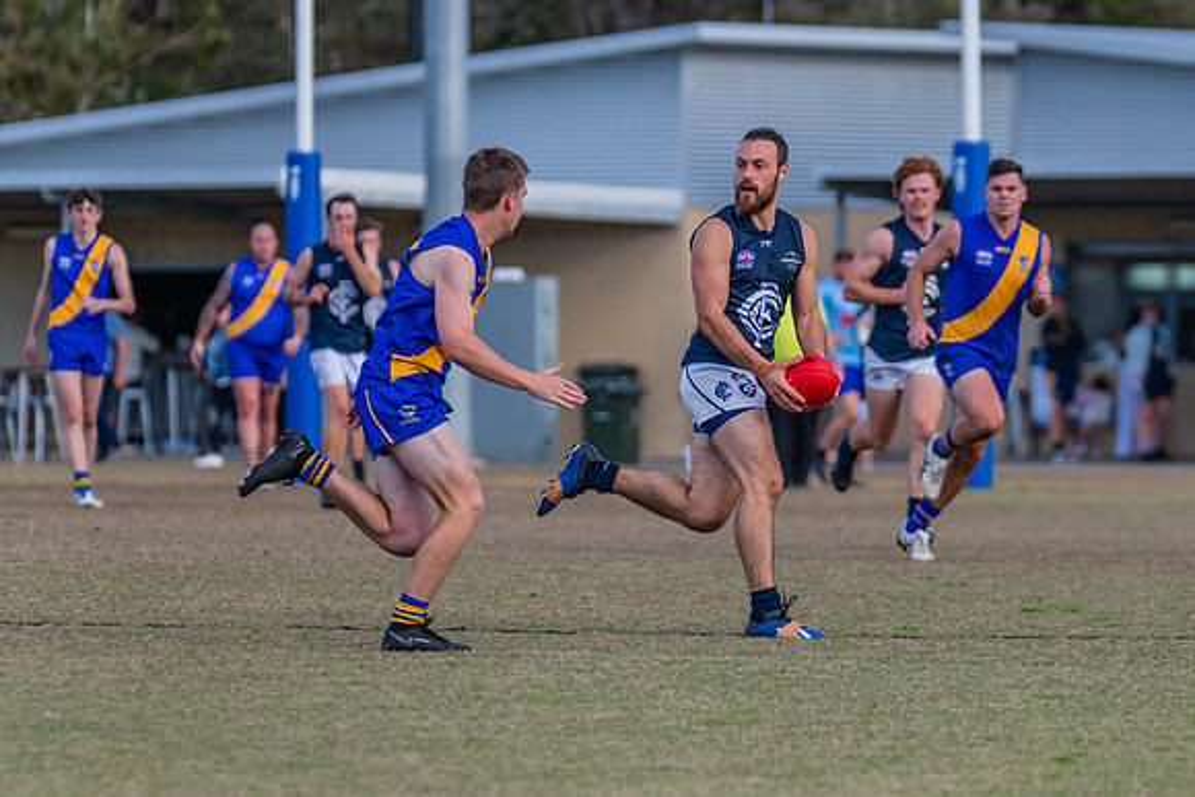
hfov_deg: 5.9
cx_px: 837
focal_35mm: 350
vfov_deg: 3.9
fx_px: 11626
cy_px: 394
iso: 800
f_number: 5
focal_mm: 250
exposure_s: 1/2000
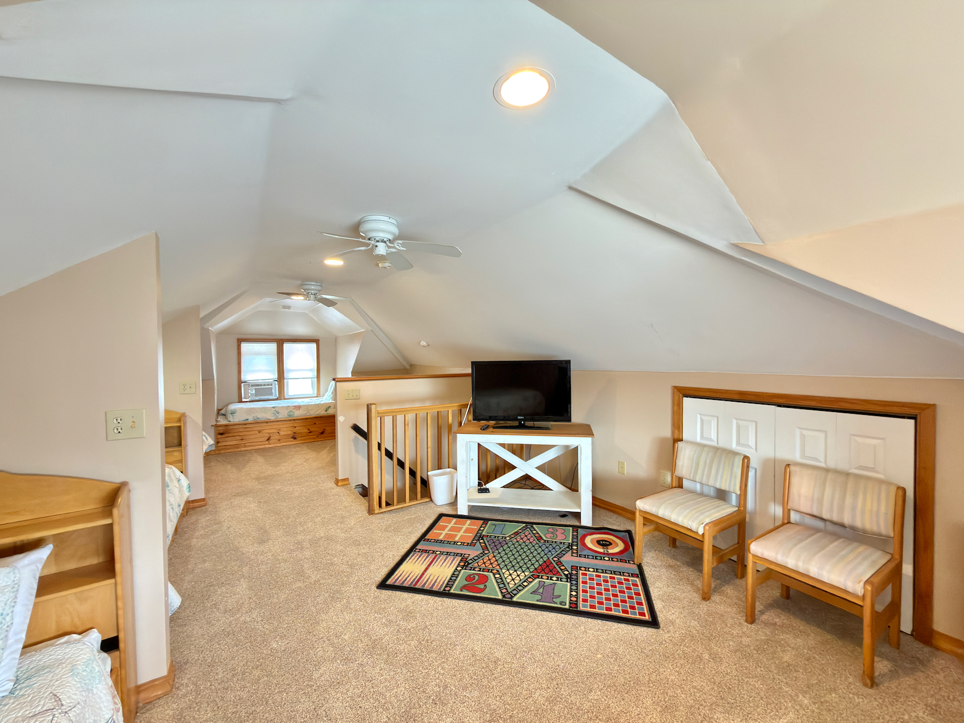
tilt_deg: -0.9
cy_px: 362
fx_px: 390
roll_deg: +0.5
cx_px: 482
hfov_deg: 102.1
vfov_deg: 85.7
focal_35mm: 14
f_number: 2.2
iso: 320
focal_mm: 2.22
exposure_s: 1/30
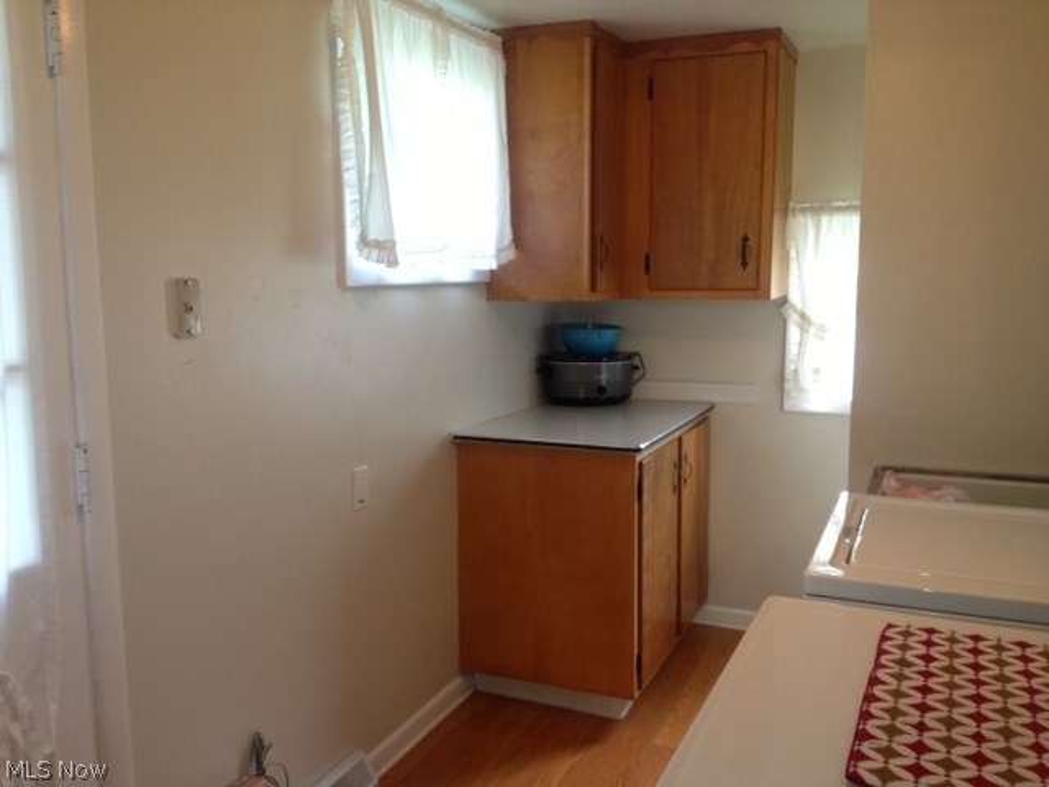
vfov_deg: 40.7
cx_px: 524
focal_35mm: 35
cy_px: 394
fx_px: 1061
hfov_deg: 52.6
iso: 100
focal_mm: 4.28
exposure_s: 1/20
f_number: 2.4
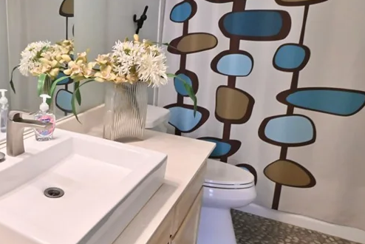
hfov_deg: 55.5
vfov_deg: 44.9
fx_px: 294
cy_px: 107
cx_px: 39
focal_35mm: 29
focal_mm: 14
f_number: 13
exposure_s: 1/60
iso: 8000
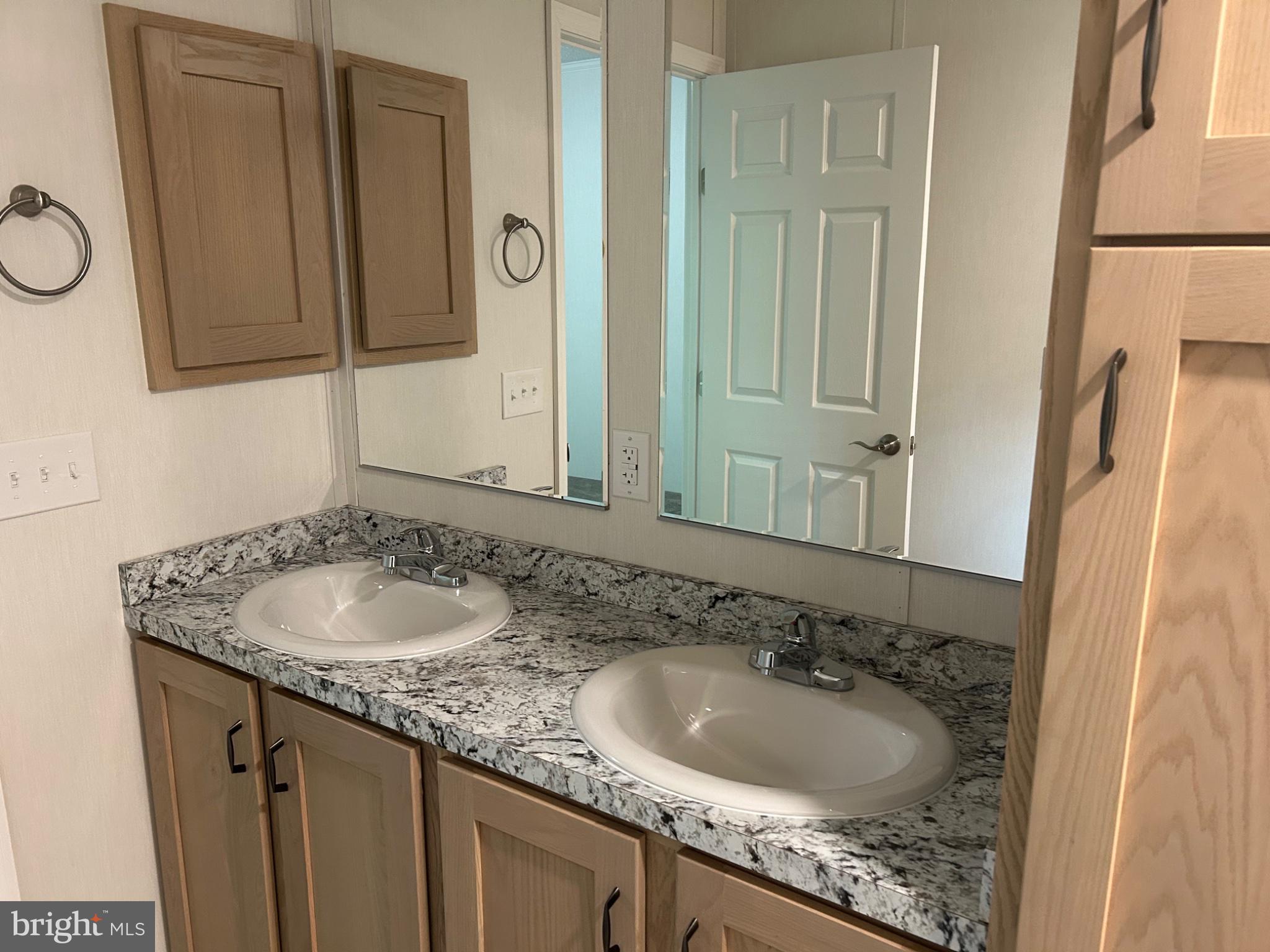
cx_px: 635
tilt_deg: -13.1
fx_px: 954
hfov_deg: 67.3
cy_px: 476
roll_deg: +0.5
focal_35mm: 26
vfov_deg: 53.1
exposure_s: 1/60
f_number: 1.5
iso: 250
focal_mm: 5.7
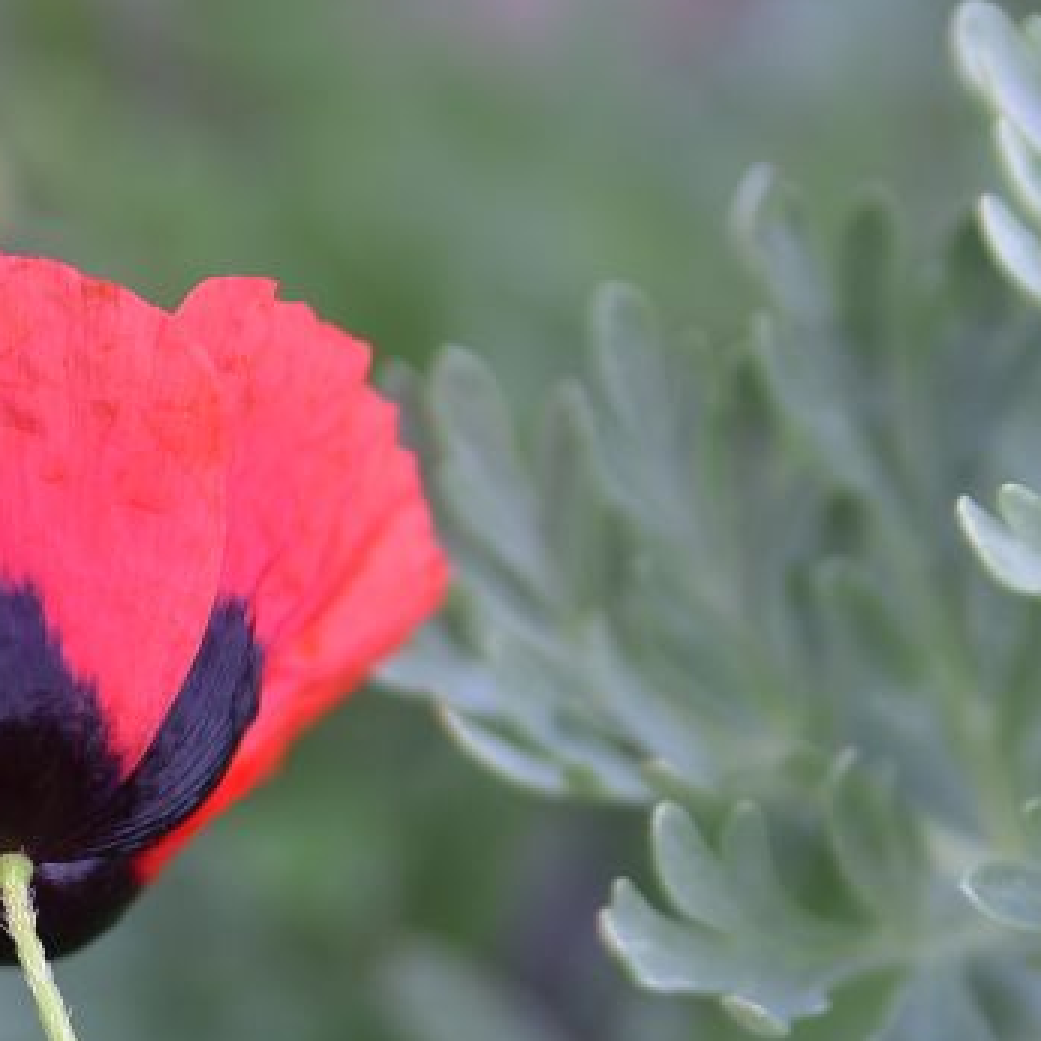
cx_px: -99
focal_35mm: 230
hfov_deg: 7.6
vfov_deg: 7.6
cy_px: 697
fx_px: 7825
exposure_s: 1/160
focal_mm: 72
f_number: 4
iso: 160
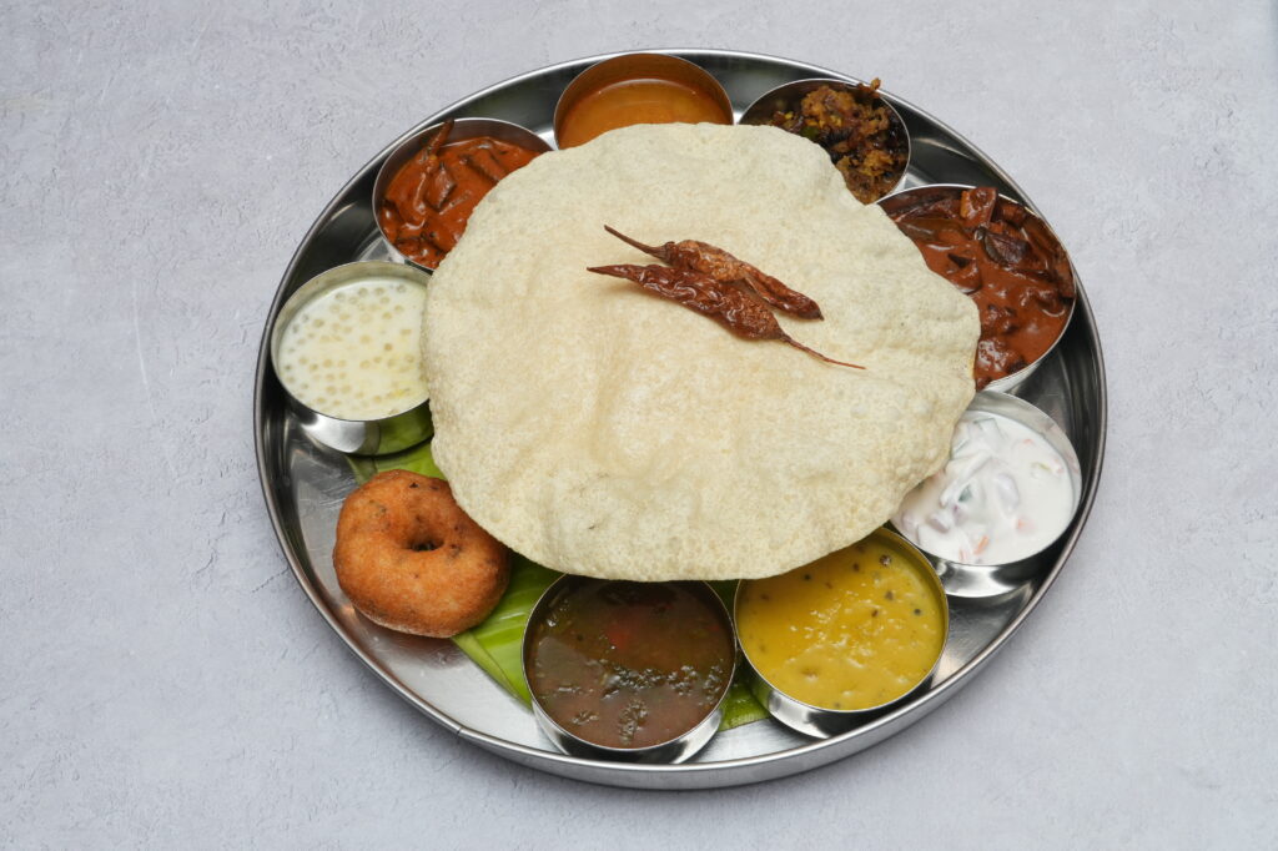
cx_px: 639
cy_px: 426
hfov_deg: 38.9
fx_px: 1810
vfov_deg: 26.5
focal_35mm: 51
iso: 640
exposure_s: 1/200
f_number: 10
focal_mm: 34
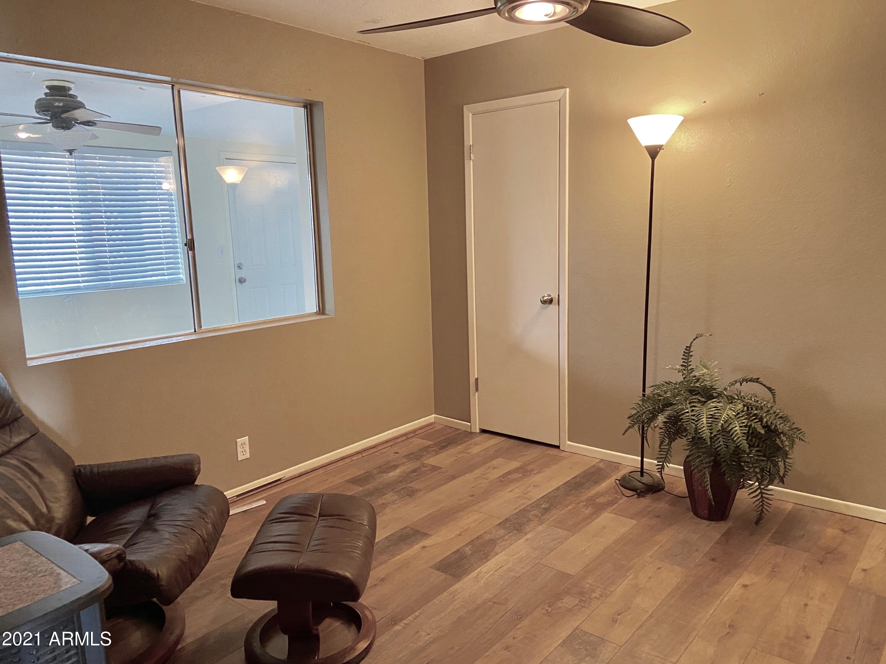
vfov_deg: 53.1
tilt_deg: -8.7
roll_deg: +0.9
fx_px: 665
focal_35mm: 26
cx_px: 443
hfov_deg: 67.3
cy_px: 332
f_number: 1.8
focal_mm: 4.25
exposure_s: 1/40
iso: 320
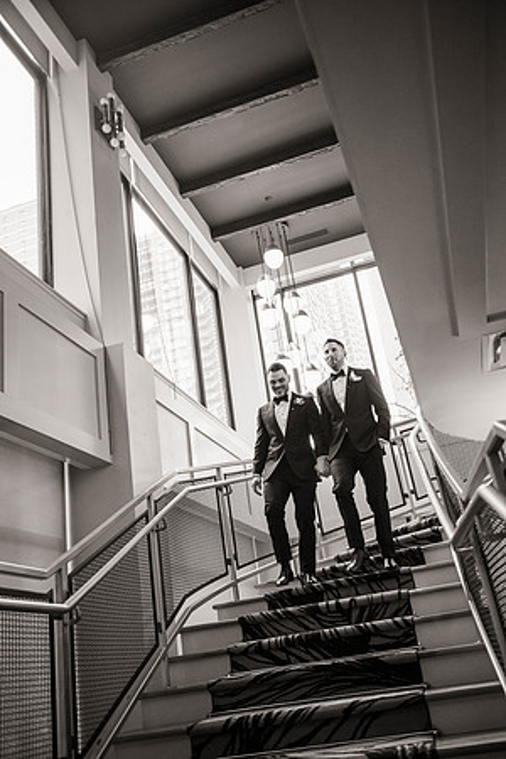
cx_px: 253
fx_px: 717
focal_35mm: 34
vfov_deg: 55.8
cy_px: 380
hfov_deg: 38.9
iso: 2000
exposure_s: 1/400
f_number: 2.8
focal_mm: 34
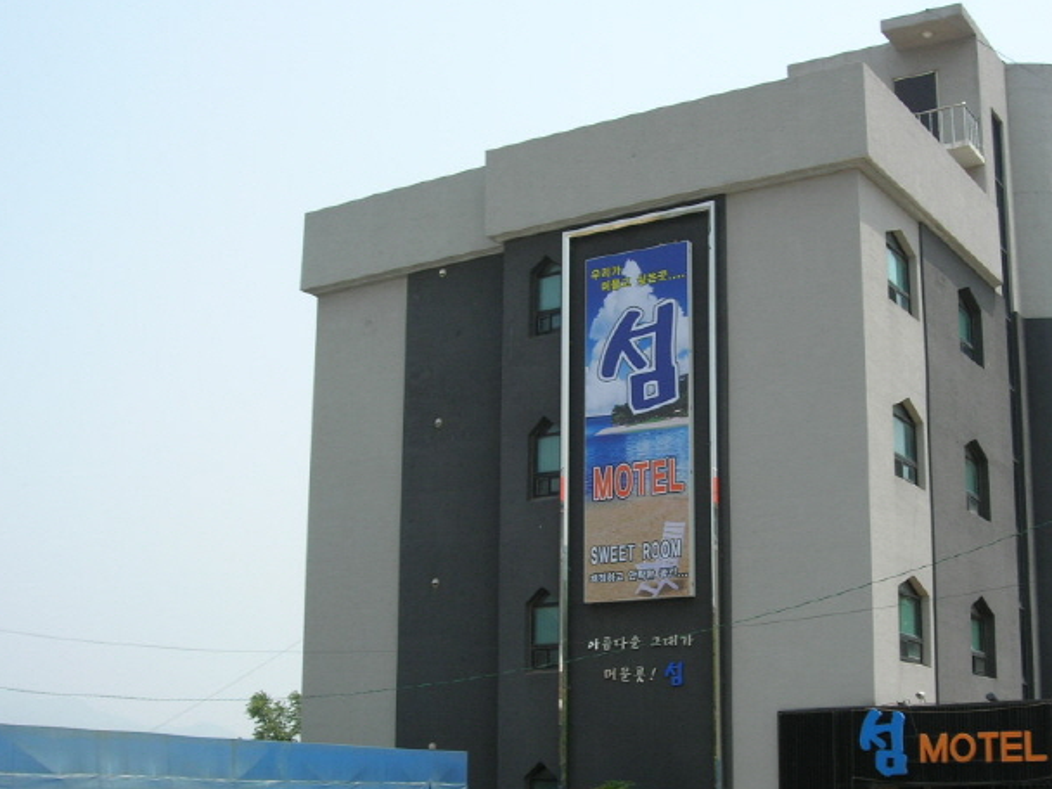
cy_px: 497
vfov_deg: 29.0
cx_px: 613
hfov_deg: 38.1
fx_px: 1520
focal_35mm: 50
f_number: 4.8
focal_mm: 7.8
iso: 64
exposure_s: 1/490
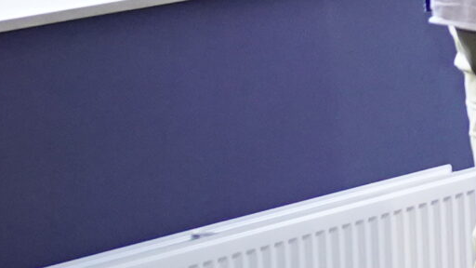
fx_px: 3042
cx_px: 1003
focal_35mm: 241
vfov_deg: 5.0
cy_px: -166
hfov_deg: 8.4
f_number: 3.2
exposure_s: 1/250
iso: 2500
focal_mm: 31
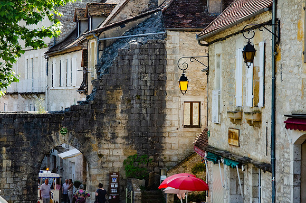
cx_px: 143
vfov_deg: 10.4
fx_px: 1113
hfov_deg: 15.6
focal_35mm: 131
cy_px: 108
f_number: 5.6
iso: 500
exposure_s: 1/500
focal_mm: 82
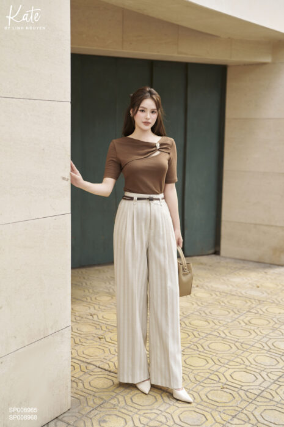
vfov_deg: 39.6
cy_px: 214
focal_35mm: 50
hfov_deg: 27.0
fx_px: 592
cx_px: 142
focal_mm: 50
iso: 320
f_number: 2.2
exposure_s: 1/320
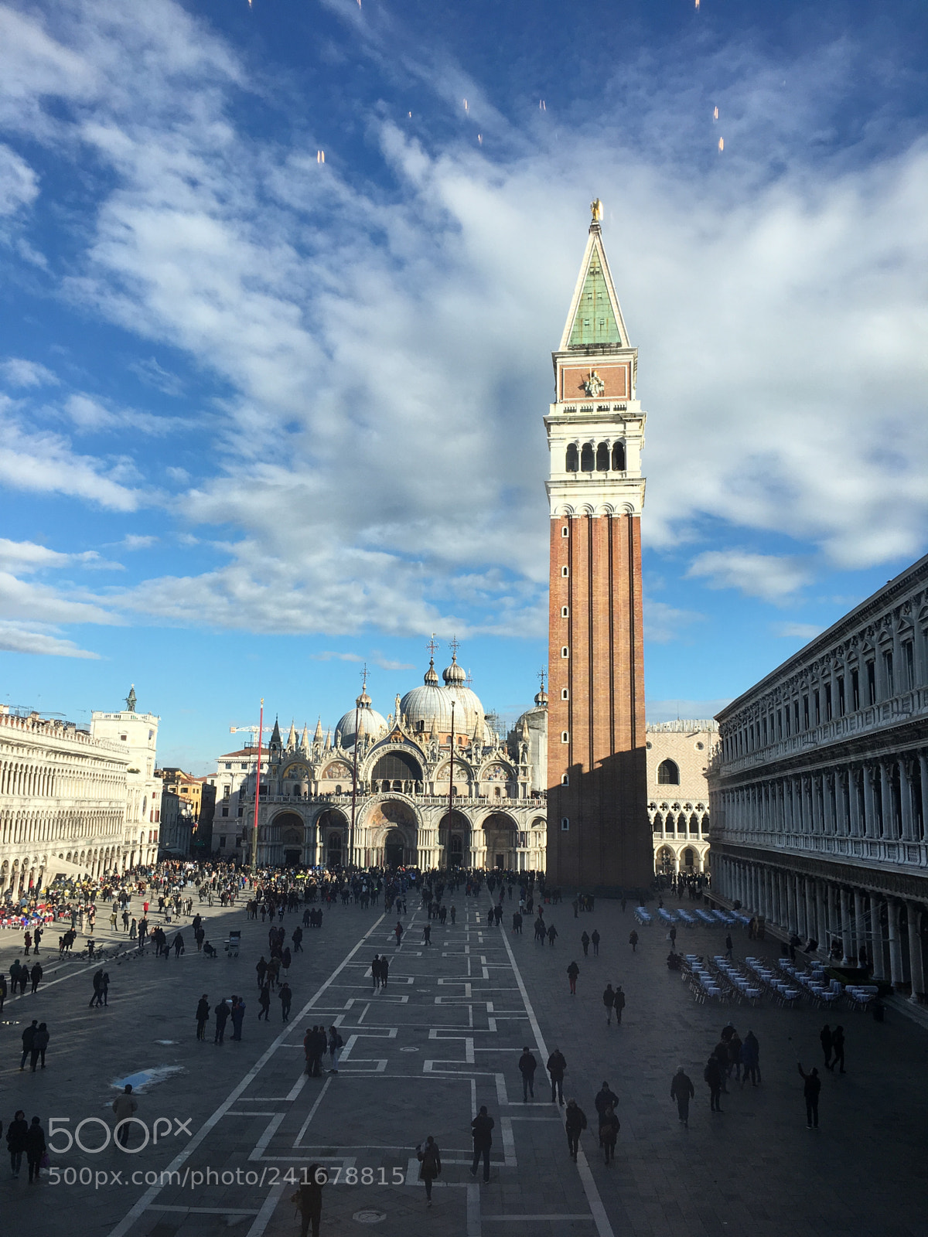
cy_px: 618
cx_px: 464
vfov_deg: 61.7
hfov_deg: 48.2
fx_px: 1037
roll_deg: -1.5
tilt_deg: +9.8
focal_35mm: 29
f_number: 2.2
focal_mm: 4.15
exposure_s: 1/1241
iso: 25
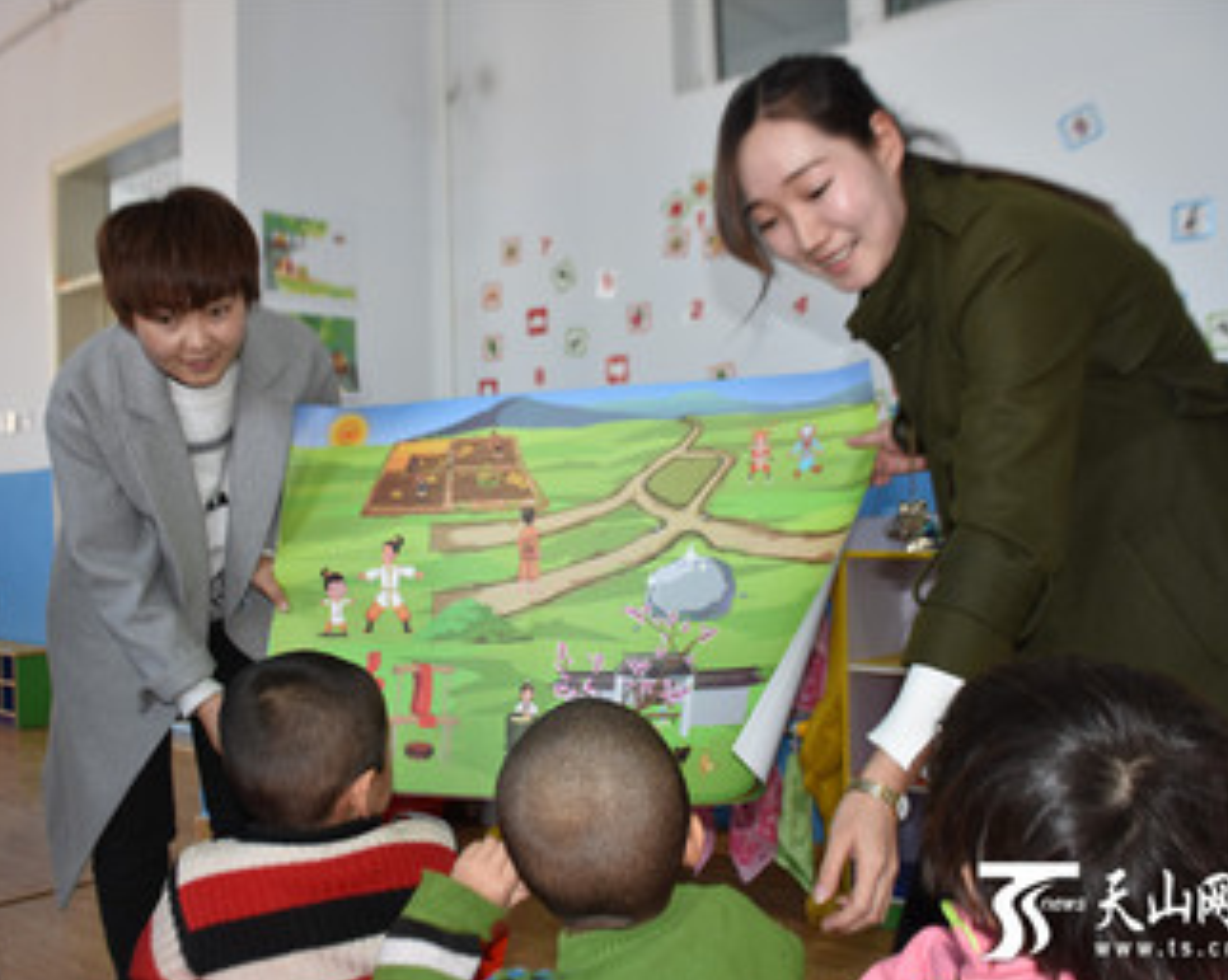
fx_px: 1271
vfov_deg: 42.2
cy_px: 500
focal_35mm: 35
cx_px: 534
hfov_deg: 51.4
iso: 400
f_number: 3.5
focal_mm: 20
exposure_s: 1/100
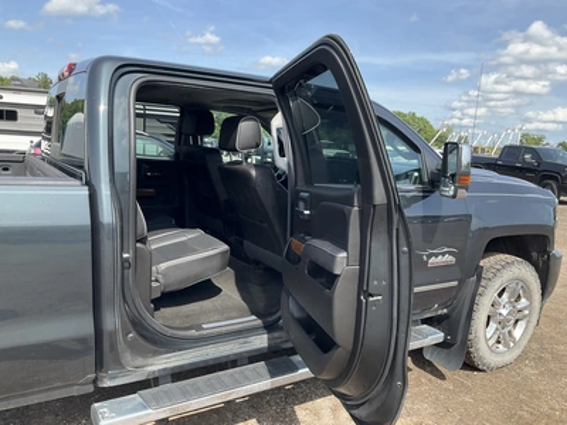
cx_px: 284
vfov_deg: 48.2
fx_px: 475
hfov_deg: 61.7
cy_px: 212
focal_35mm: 29
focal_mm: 3
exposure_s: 1/599
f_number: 1.8
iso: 25
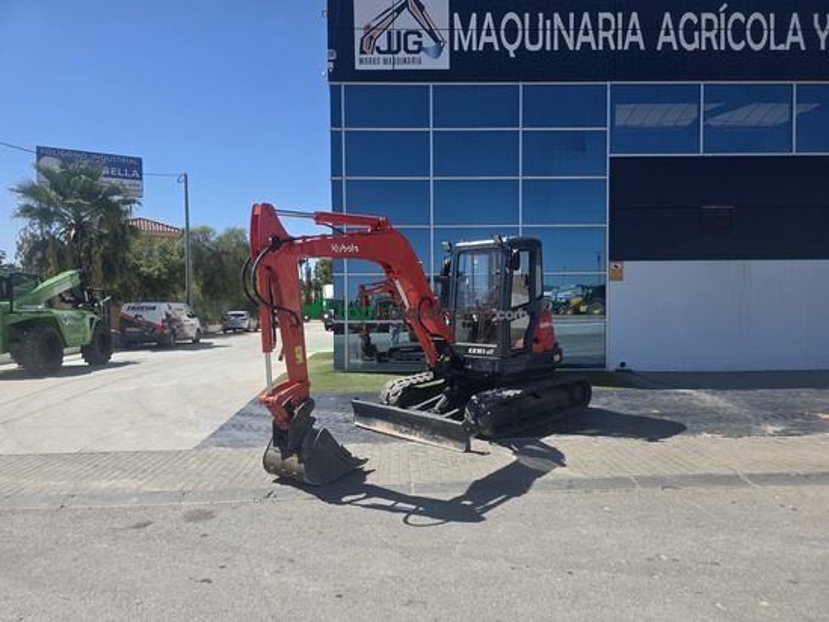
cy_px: 311
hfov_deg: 73.9
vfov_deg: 58.9
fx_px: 551
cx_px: 414
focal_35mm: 23
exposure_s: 1/5447
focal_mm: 6.3
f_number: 1.7
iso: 80
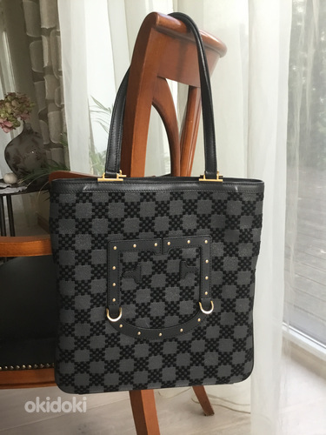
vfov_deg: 58.4
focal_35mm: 31
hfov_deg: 45.4
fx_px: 389
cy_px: 218
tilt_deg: -15.4
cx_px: 163
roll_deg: +4.7
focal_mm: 3.3
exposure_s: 1/33
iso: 125
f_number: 2.4
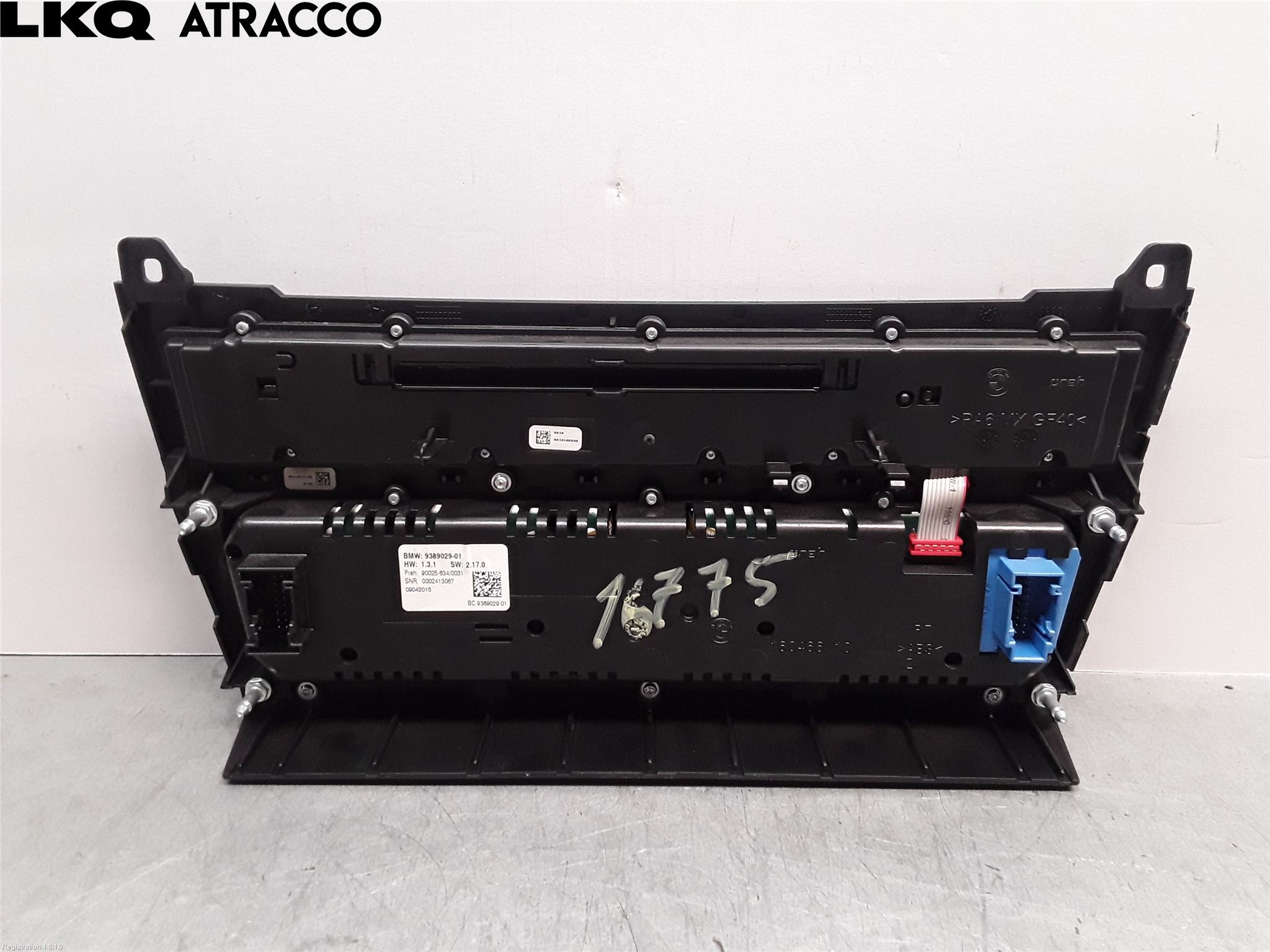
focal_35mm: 28
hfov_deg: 63.4
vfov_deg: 49.7
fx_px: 1027
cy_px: 476
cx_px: 635
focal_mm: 2.91
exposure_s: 1/100
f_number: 1.9
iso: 100
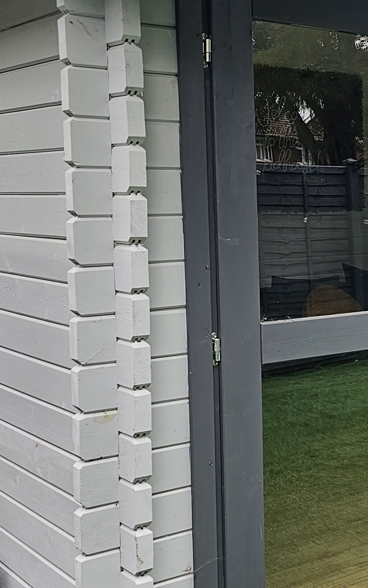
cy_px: 293
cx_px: 502
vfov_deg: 34.0
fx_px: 963
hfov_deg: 19.6
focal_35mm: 60
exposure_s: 1/190
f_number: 1.7
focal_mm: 6.3
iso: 25
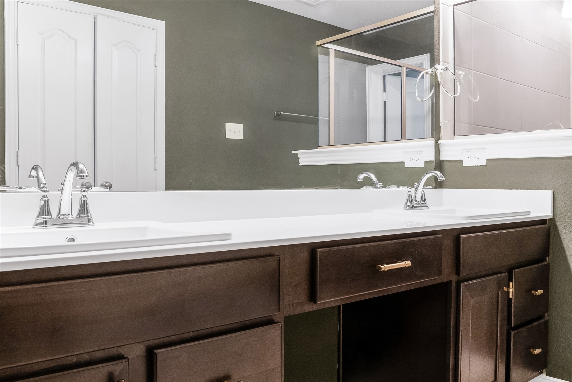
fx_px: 493
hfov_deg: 60.3
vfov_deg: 42.3
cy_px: 191
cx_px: 286
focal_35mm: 31
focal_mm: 21
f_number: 11
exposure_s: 1/10
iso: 1600
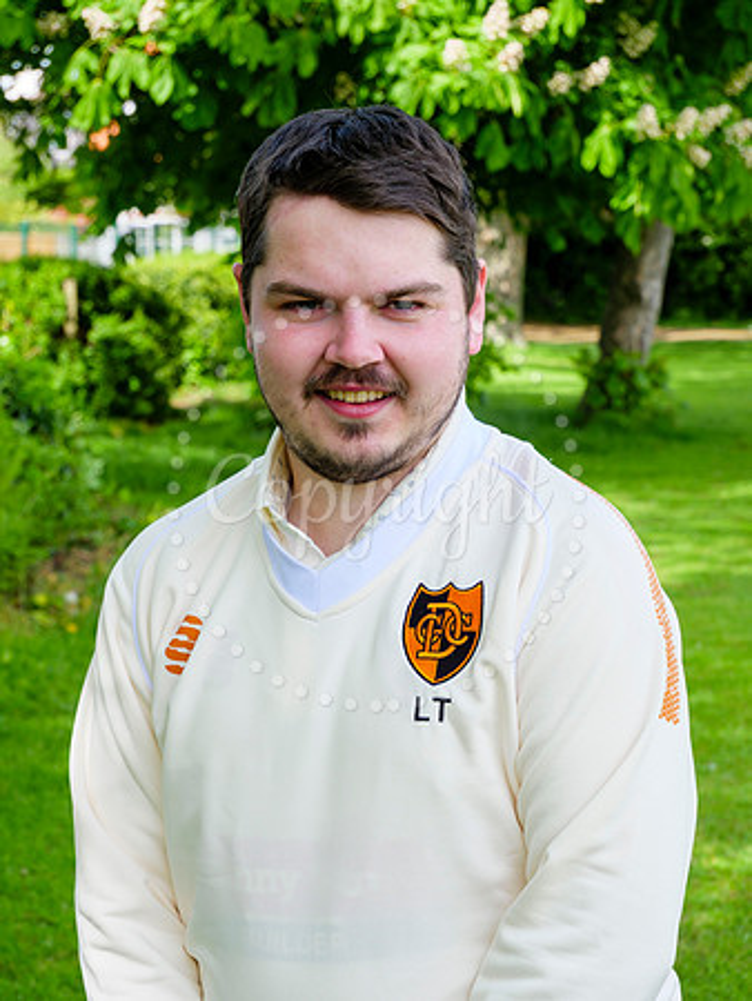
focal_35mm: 88
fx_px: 2547
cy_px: 500
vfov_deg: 22.2
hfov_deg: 16.8
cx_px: 376
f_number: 6.3
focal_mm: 44
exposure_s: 1/160
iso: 200
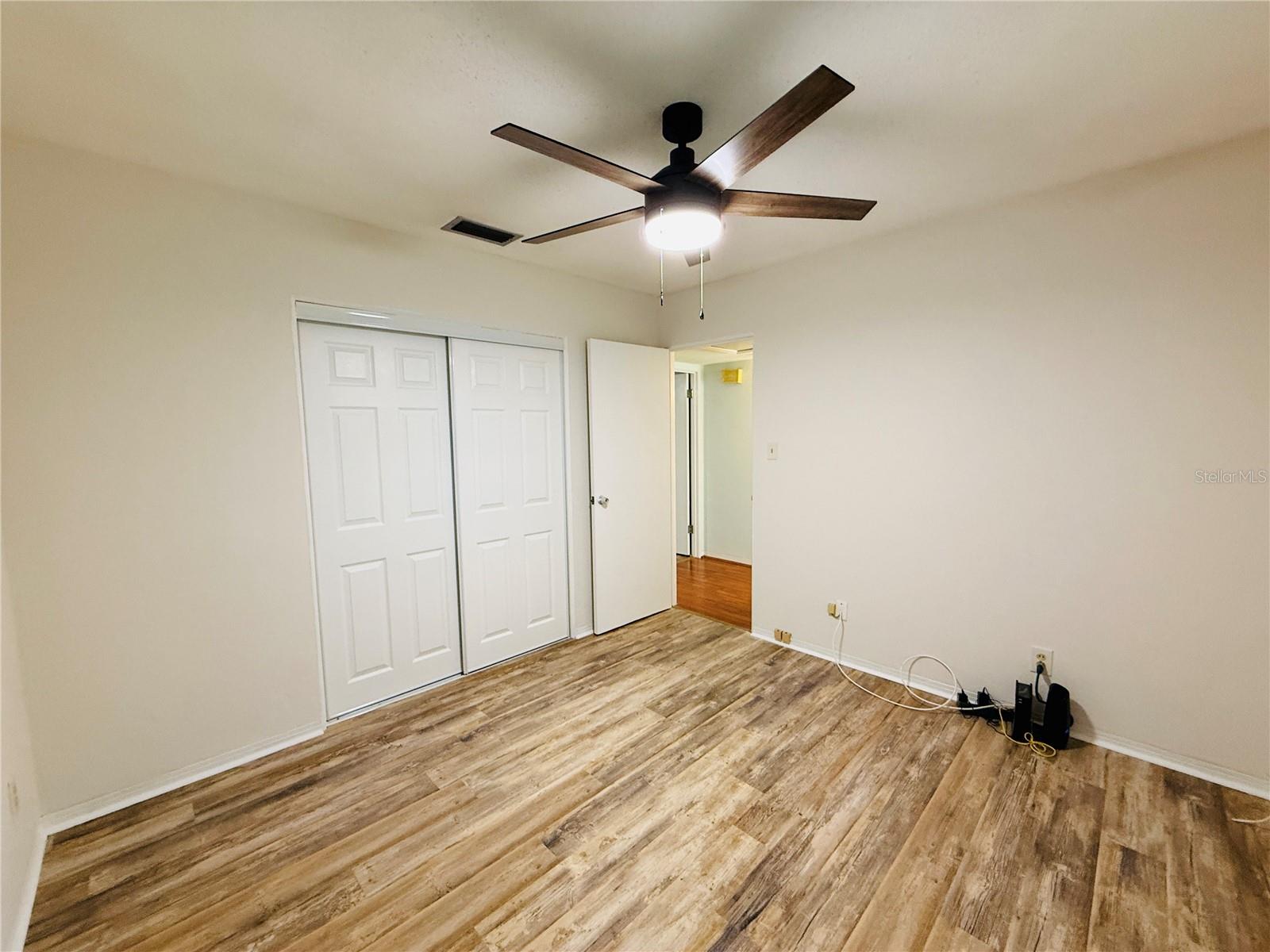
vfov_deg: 85.7
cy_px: 476
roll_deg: +0.0
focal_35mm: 14
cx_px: 635
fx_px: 514
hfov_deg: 102.1
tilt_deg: -2.5
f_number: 2.2
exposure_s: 1/41
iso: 250
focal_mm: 2.22
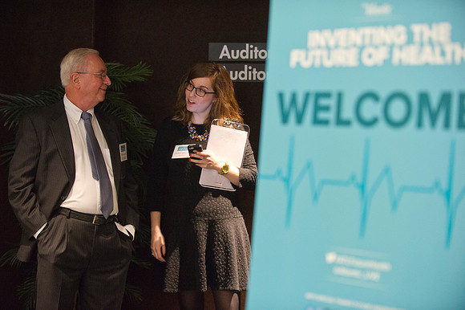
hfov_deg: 28.9
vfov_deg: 19.4
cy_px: 155
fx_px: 904
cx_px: 232
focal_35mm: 70
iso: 2500
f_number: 2.8
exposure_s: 1/60
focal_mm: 70
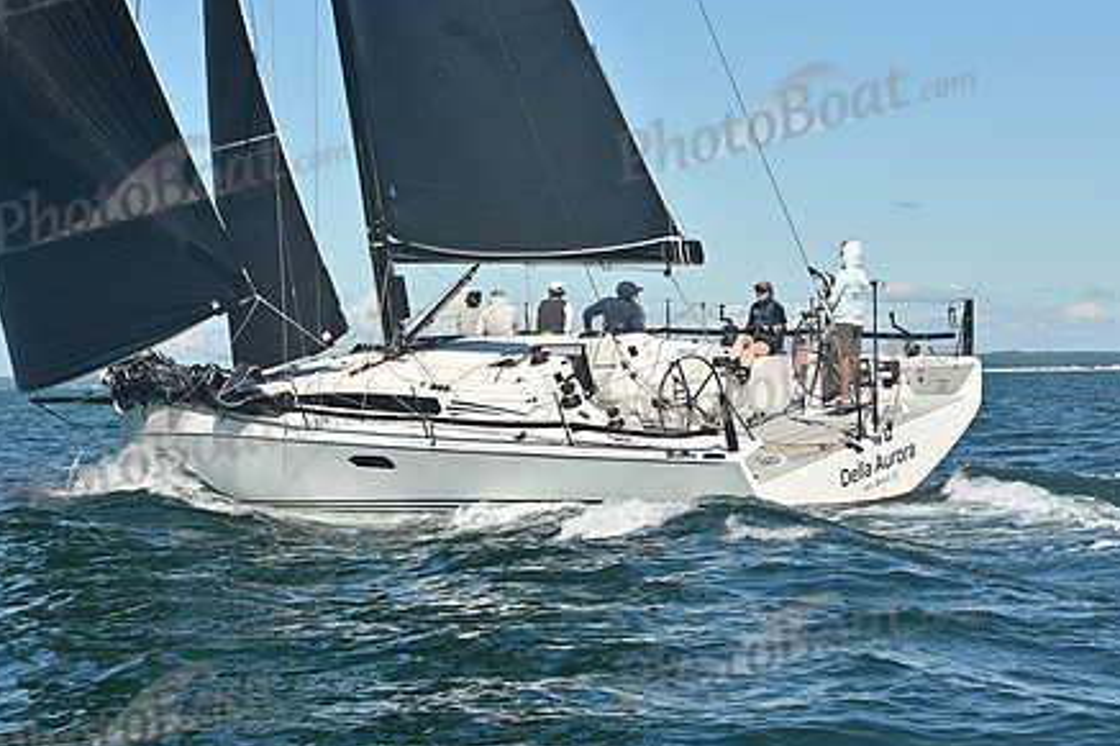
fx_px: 2892
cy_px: 286
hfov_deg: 21.9
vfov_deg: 14.7
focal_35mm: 93
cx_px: 484
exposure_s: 1/1000
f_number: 9
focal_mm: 70
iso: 250
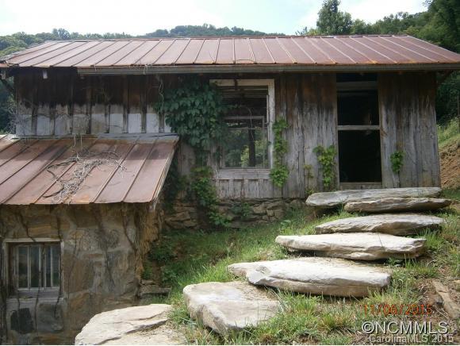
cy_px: 173
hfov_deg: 58.3
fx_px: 412
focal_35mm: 31
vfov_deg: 45.5
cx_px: 230
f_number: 2.9
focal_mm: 5.5
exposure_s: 1/500
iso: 80
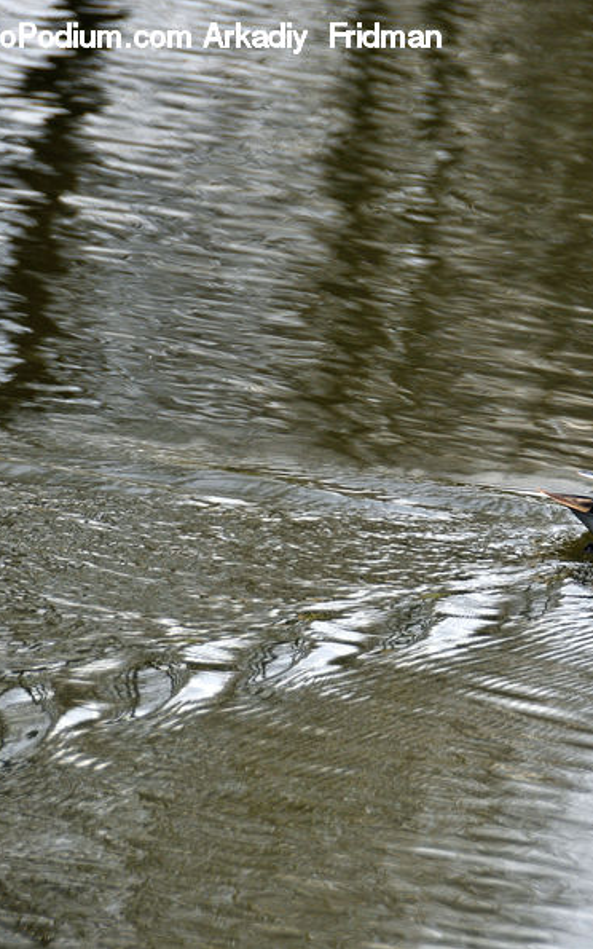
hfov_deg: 2.8
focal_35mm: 462
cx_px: 505
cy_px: 474
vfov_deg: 4.5
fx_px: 11943
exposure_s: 1/640
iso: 200
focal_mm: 200
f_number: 5.6
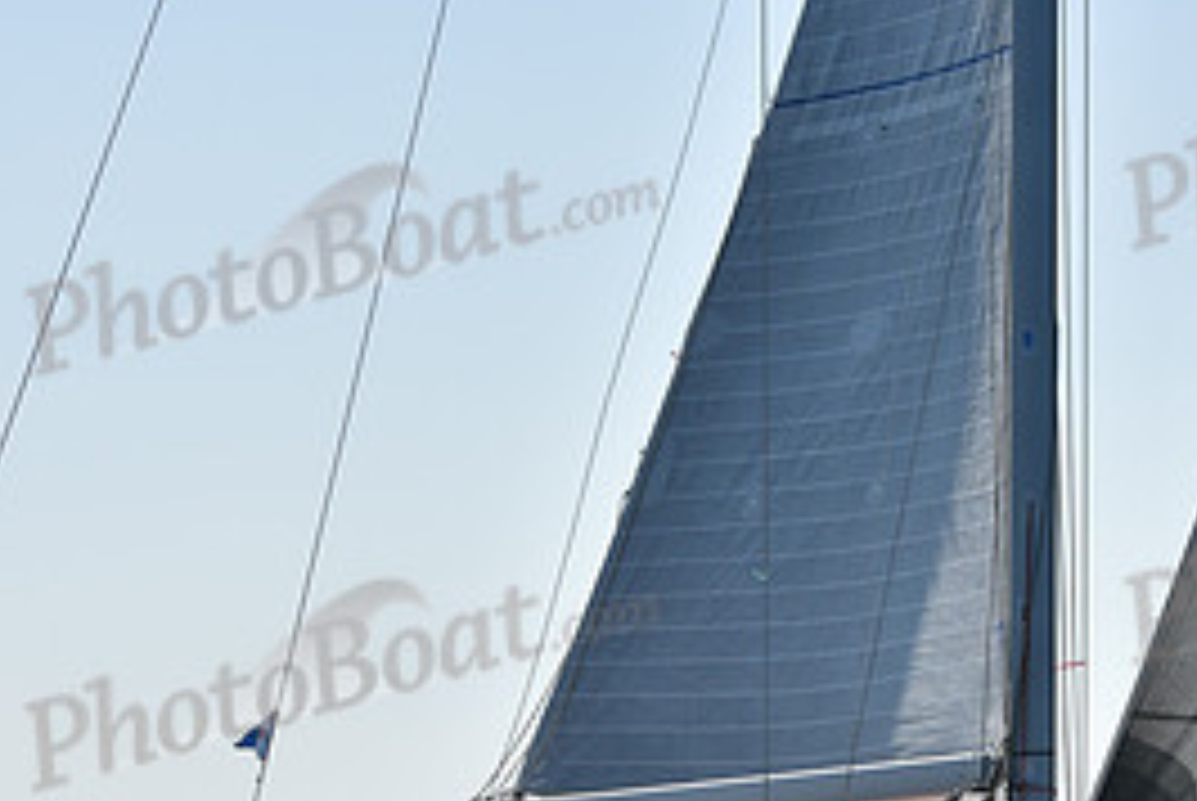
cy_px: 844
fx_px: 6890
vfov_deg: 6.6
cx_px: 896
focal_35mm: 207
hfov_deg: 9.9
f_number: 7.1
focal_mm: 95
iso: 250
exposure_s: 1/2000
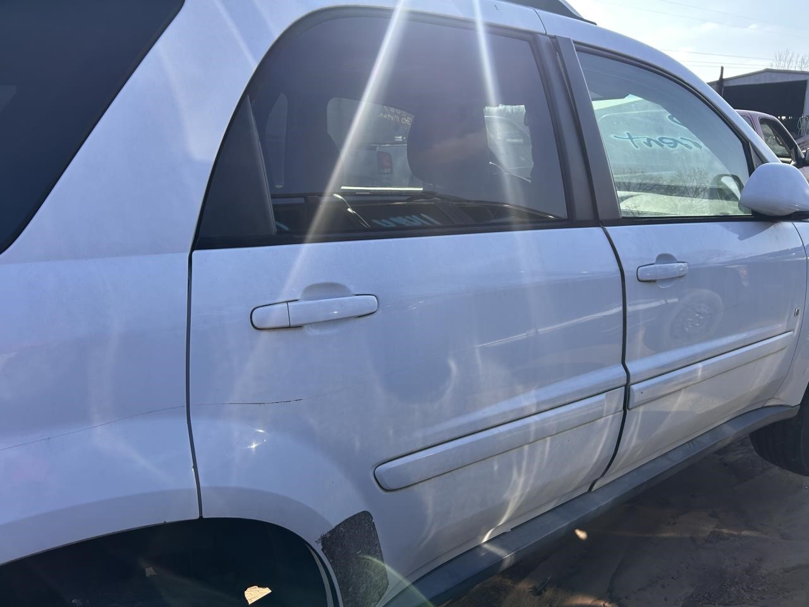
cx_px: 404
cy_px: 304
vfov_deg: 53.1
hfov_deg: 67.3
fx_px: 608
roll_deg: +1.3
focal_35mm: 26
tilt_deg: -13.2
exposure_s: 1/1597
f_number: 1.5
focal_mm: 5.7
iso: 50
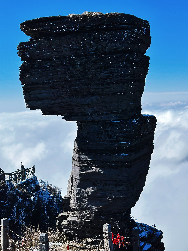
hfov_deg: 30.3
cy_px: 126
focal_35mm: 48
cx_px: 94
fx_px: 348
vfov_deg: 39.7
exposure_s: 1/10000
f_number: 1.78
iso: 100
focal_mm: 6.86
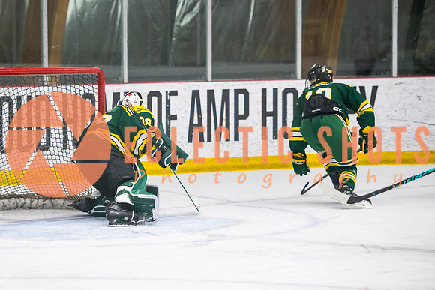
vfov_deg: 7.2
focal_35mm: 192
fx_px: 2319
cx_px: 133
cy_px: 166
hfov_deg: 10.7
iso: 2500
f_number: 3.2
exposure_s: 1/640
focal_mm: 135
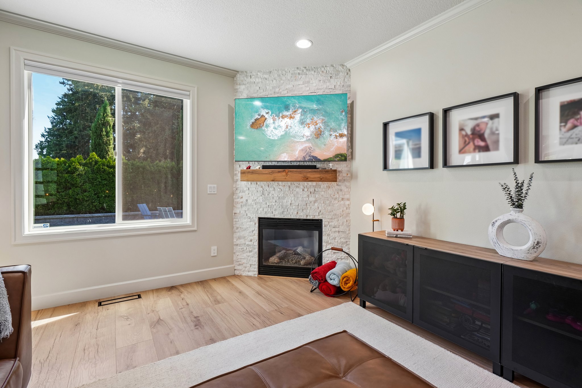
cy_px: 194
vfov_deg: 73.7
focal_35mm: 16
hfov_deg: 96.7
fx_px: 259
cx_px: 291
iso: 400
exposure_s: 1/25
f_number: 8
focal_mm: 16
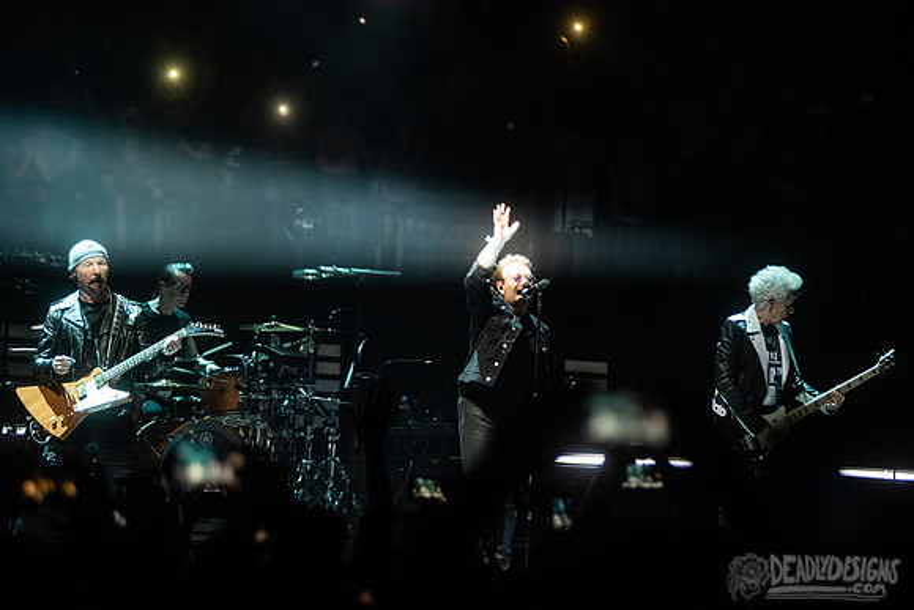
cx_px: 506
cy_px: 261
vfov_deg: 8.9
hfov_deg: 13.3
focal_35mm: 155
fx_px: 3928
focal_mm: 135
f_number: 2.8
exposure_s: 1/400
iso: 2000
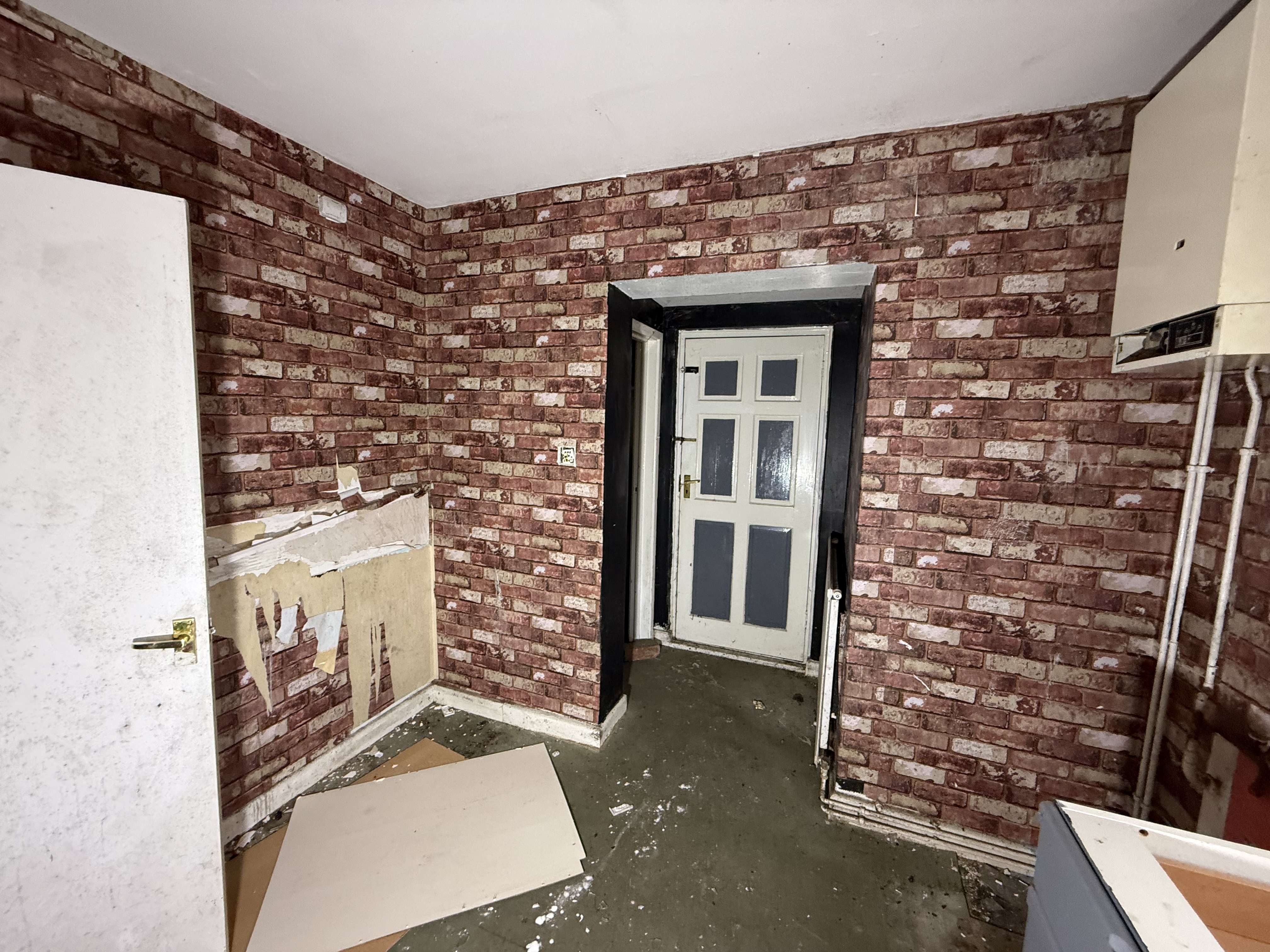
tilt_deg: -4.9
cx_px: 635
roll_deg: -0.6
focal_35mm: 14
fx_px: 514
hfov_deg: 102.1
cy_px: 476
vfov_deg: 85.7
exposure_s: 1/60
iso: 400
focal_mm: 2.22
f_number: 2.2
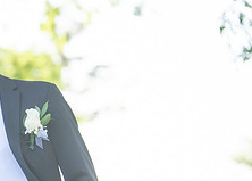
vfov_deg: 10.1
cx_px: -52
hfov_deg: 13.7
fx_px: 1017
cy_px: 174
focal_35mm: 142
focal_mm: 50
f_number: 1.2
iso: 160
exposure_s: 1/1600
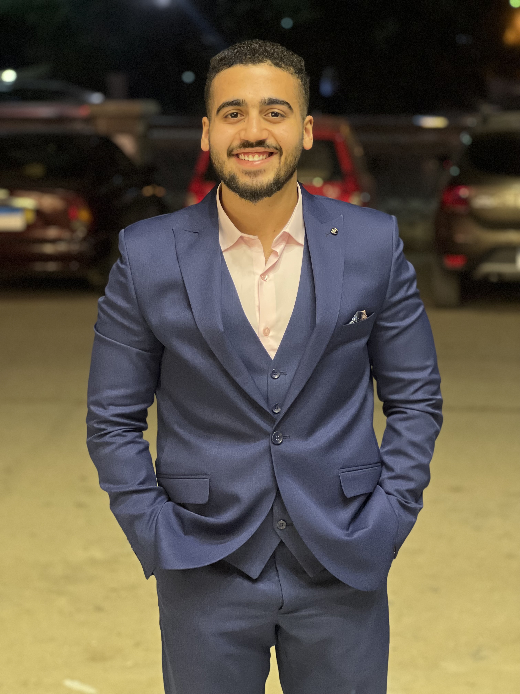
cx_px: 260
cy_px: 347
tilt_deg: -9.8
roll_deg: +0.2
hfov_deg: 19.1
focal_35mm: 77
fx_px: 1542
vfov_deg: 25.3
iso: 400
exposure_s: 1/33
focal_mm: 9
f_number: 2.8
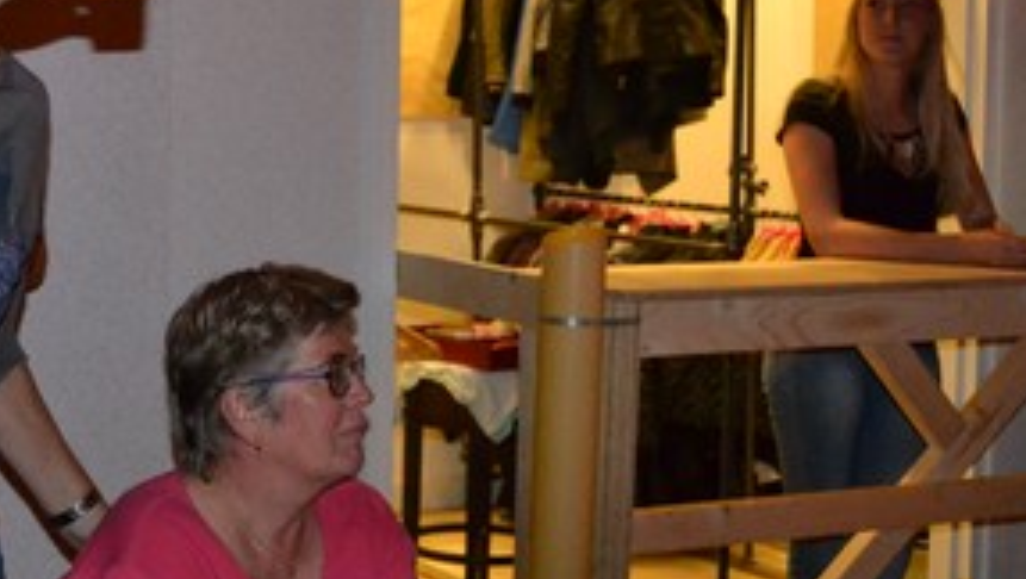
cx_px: 100
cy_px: 141
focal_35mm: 77
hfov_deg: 26.6
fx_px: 2097
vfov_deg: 15.7
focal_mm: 22
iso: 3200
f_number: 3.8
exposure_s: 1/60
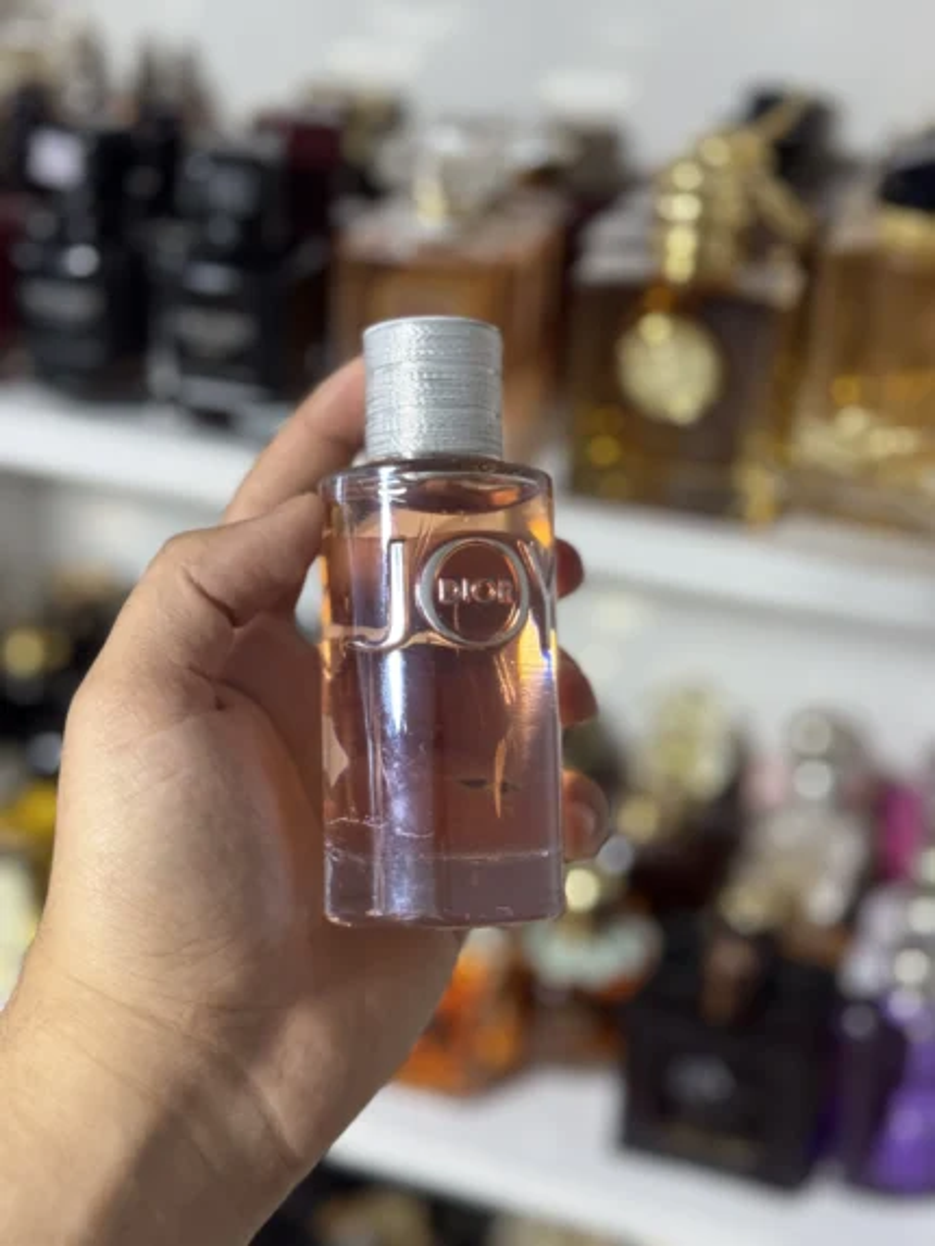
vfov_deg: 39.6
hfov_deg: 30.3
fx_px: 1728
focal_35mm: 48
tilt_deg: -26.1
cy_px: 623
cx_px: 468
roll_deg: -4.0
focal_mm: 6.76
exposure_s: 1/50
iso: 200
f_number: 1.78
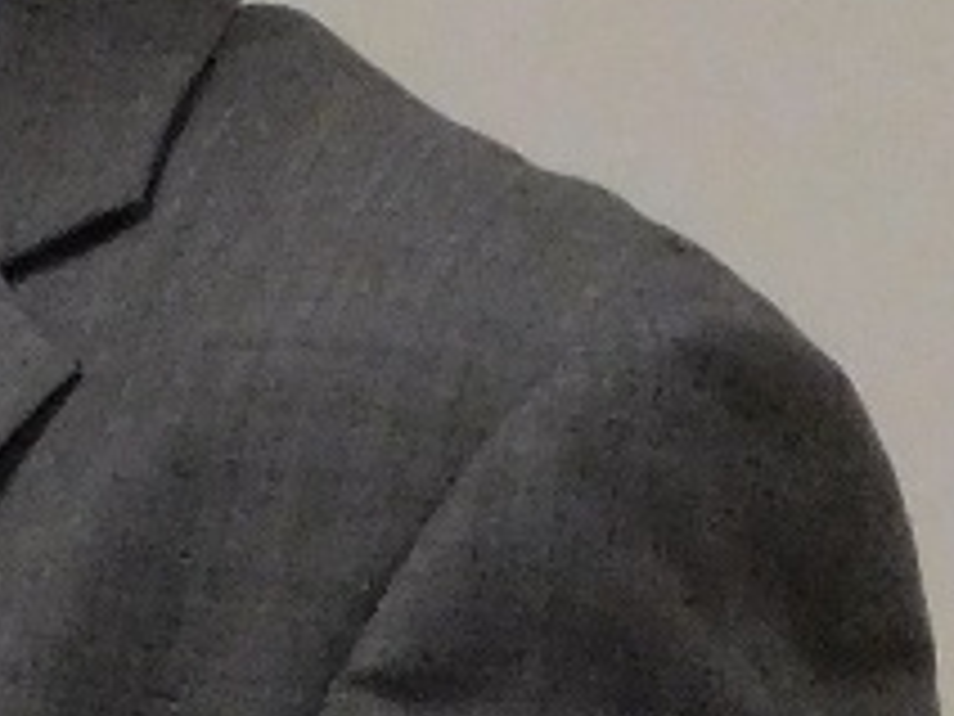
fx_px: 20339
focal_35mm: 738
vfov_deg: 2.0
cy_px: -358
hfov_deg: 2.7
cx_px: -436
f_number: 5.4
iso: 800
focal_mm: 32.7
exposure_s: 1/100
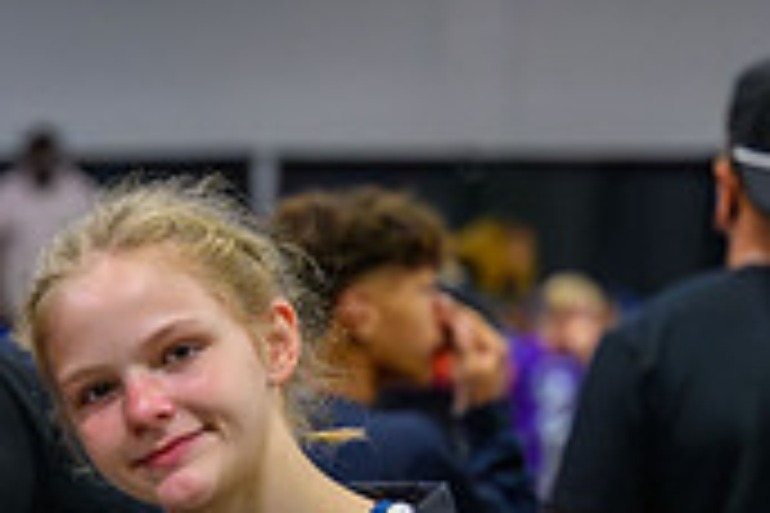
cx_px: -263
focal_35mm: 259
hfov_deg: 7.8
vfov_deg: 5.2
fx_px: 5539
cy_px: 829
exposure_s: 1/400
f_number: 3.5
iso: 11400
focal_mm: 70
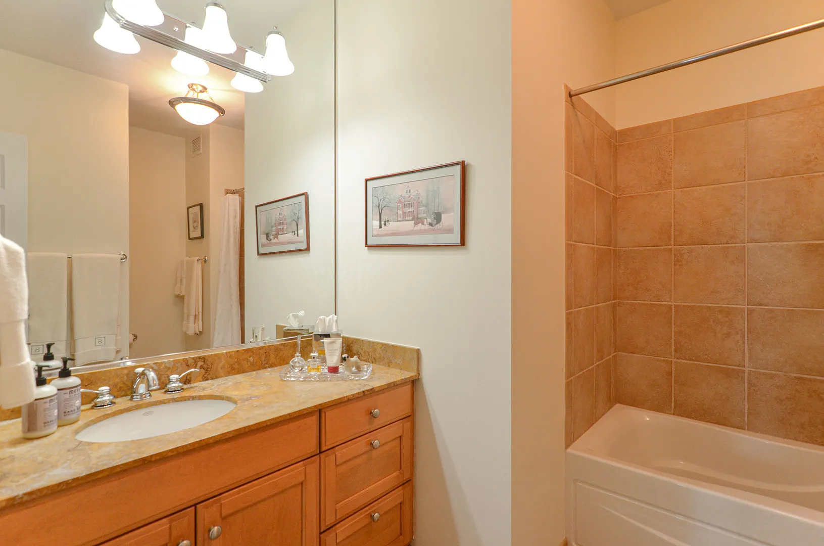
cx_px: 412
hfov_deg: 95.1
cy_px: 273
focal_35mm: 16
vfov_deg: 71.8
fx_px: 377
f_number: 4
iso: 560
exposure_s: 1/60
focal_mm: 11
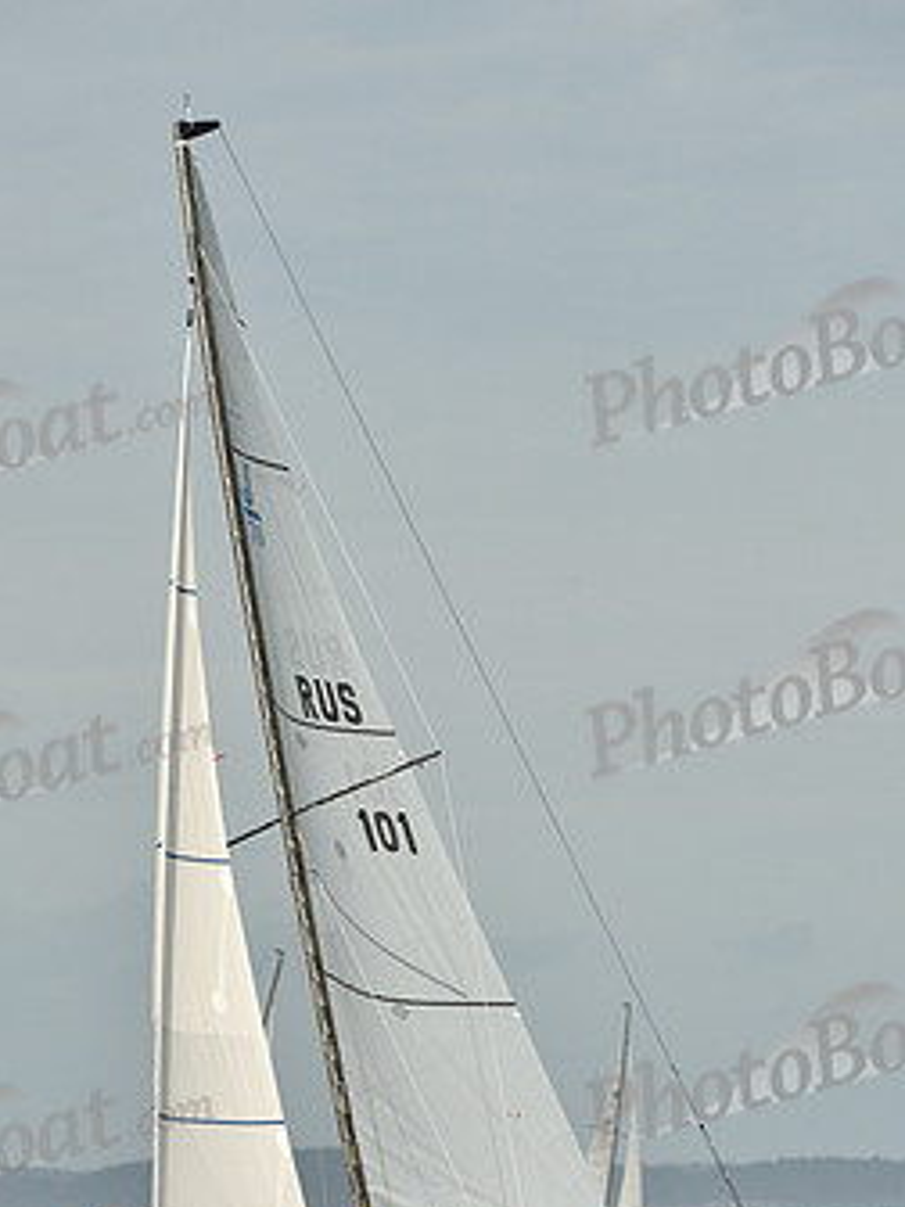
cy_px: 923
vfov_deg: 4.6
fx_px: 15024
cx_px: 400
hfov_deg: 3.5
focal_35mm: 431
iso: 320
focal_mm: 260
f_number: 8
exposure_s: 1/1600
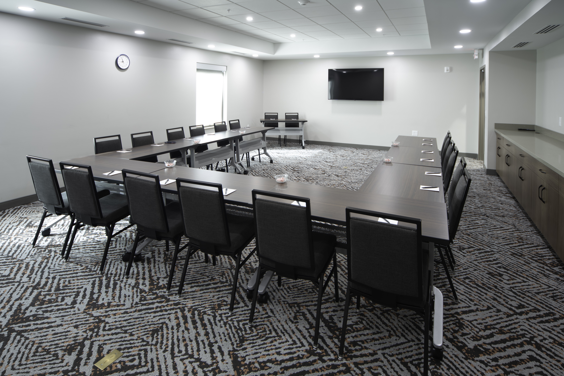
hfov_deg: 90.0
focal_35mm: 18
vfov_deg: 67.4
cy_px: 188
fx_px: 282
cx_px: 282
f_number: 5.3
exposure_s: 1/2.5
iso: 100
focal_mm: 18
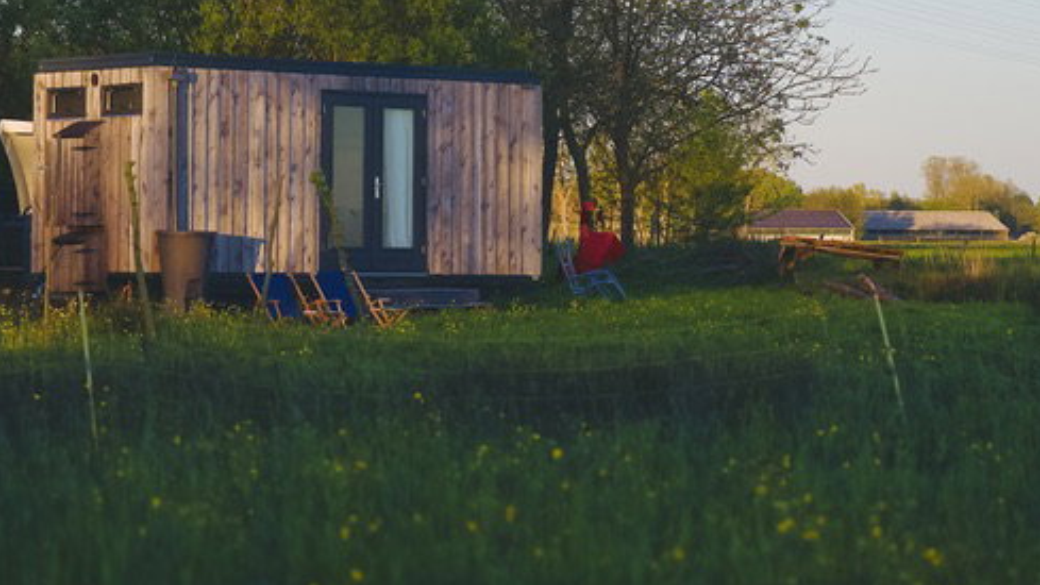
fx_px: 4109
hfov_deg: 14.4
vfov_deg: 8.1
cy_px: -19
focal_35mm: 149
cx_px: 470
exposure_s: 1/2500
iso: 800
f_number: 2.8
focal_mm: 64
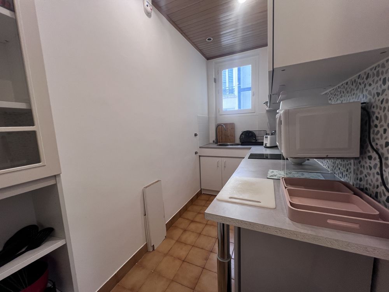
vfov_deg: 89.9
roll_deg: +2.6
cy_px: 146
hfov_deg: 106.2
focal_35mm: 13
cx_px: 194
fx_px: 146
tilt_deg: -7.5
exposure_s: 1/50
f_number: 1.8
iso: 160
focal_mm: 1.57
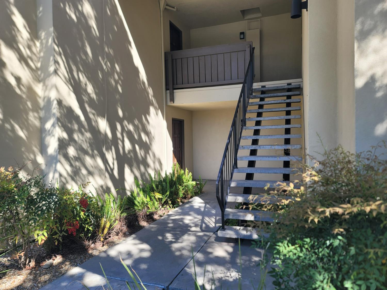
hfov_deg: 69.4
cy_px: 145
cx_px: 194
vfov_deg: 54.9
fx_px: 279
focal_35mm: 25
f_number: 1.8
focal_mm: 7
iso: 20
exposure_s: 1/167
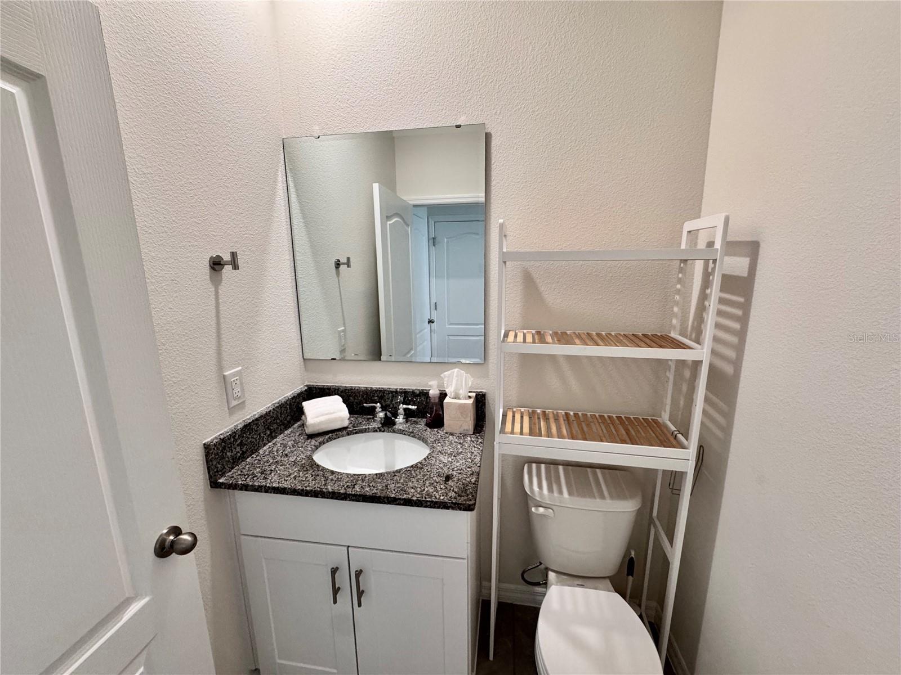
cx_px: 450
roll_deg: +0.6
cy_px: 338
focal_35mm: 14
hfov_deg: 102.1
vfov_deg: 85.7
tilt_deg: -12.3
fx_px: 364
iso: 250
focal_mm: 2.22
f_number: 2.2
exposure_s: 1/120
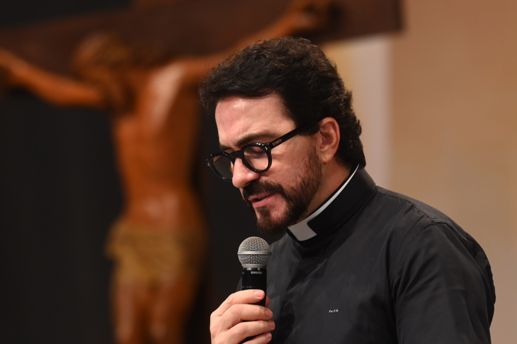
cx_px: 259
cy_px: 172
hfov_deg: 6.8
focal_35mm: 301
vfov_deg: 4.6
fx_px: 4322
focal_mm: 200
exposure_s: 1/250
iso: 2000
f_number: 4.5
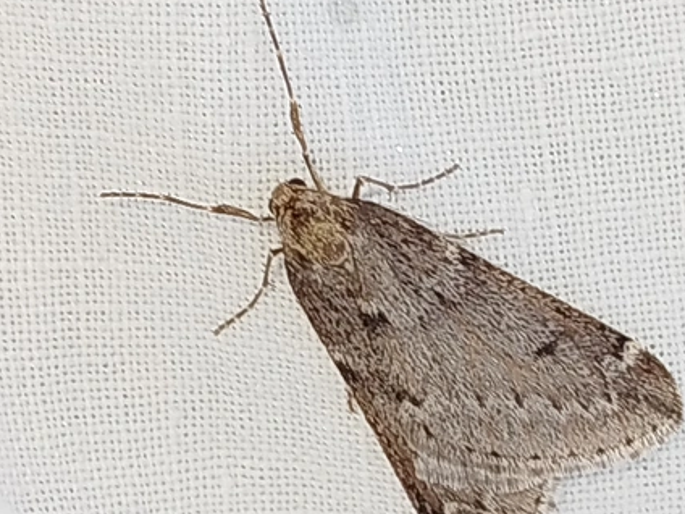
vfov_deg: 8.8
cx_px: 397
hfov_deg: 11.7
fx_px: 3344
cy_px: 275
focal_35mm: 169
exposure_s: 1/50
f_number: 1.7
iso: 64
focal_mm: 5.31
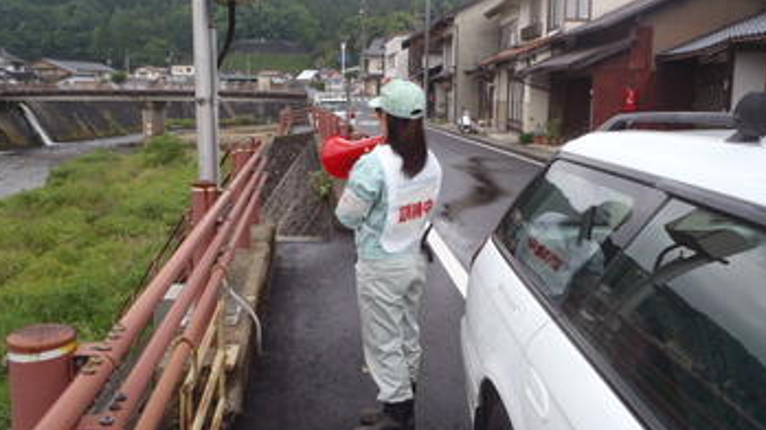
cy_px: 182
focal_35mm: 31
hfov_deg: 62.6
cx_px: 379
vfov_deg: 37.6
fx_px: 629
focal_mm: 5
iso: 80
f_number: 3.9
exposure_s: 1/200
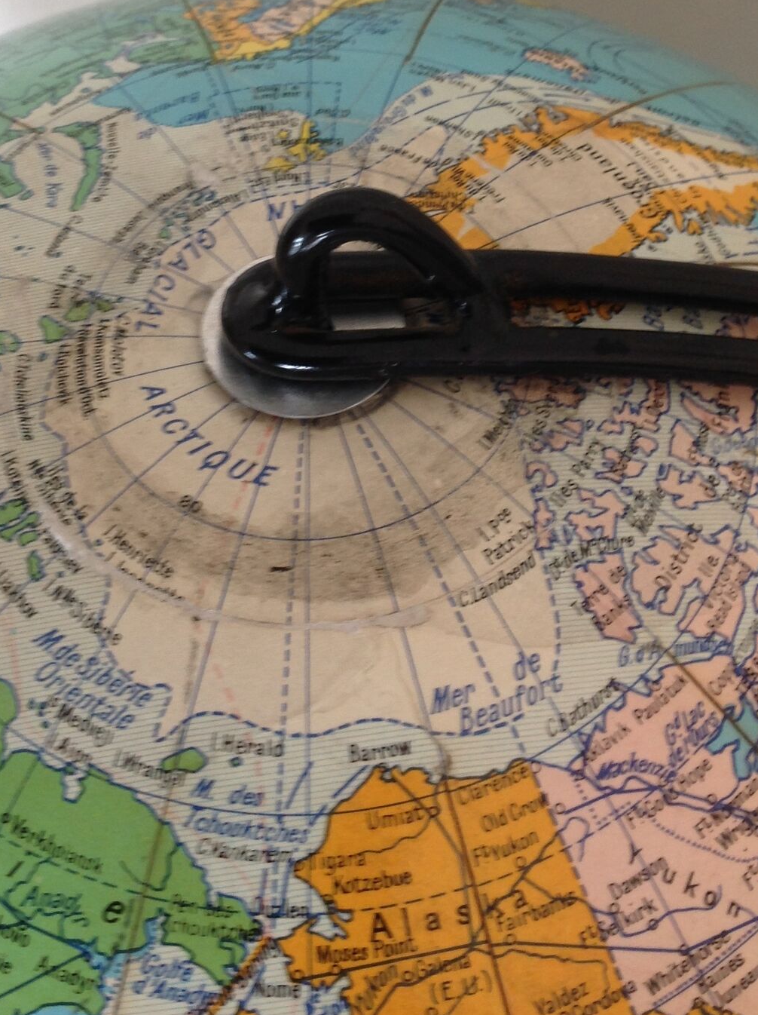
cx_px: 355
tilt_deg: -49.1
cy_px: 276
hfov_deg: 28.0
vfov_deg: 36.2
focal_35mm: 52
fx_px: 1522
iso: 64
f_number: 2.4
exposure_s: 1/15
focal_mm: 4.28
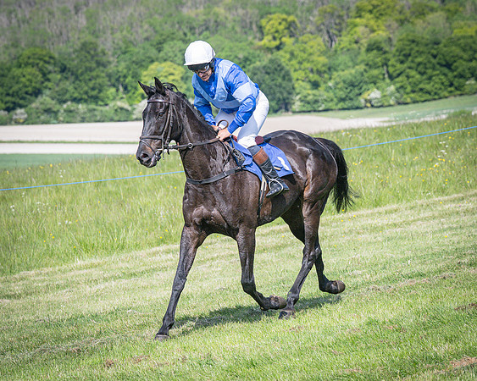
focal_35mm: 196
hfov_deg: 9.8
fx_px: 2773
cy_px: 203
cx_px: 182
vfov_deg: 7.9
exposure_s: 1/3200
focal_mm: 93
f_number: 4
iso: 400
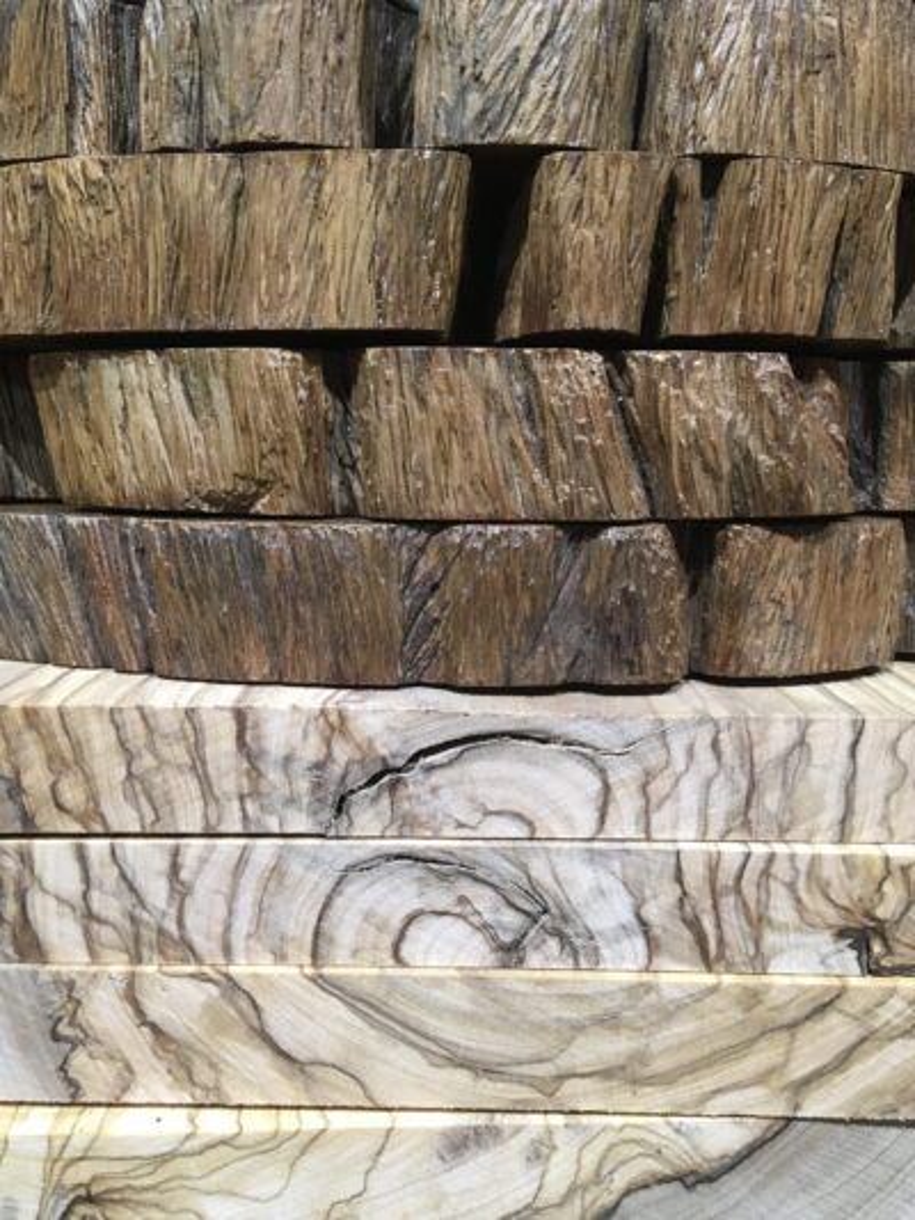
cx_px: 458
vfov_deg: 61.6
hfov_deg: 48.2
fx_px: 1022
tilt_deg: -9.6
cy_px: 610
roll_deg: +0.6
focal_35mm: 29
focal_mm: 4.15
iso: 200
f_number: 2.2
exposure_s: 1/33
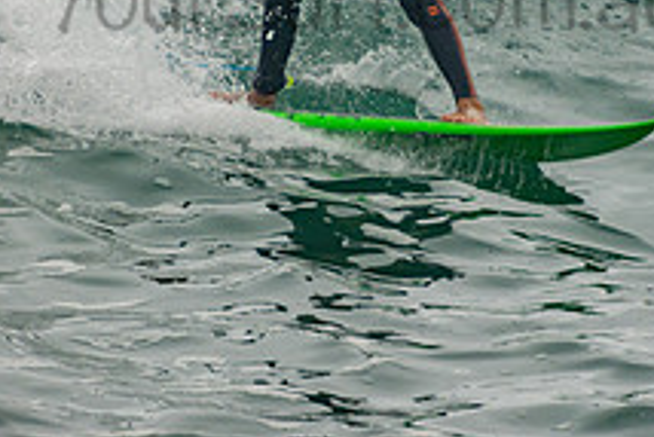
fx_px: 29594
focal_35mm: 1628
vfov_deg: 0.8
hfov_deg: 1.3
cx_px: 361
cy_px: -41
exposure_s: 1/1250
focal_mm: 400
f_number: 5.6
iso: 280
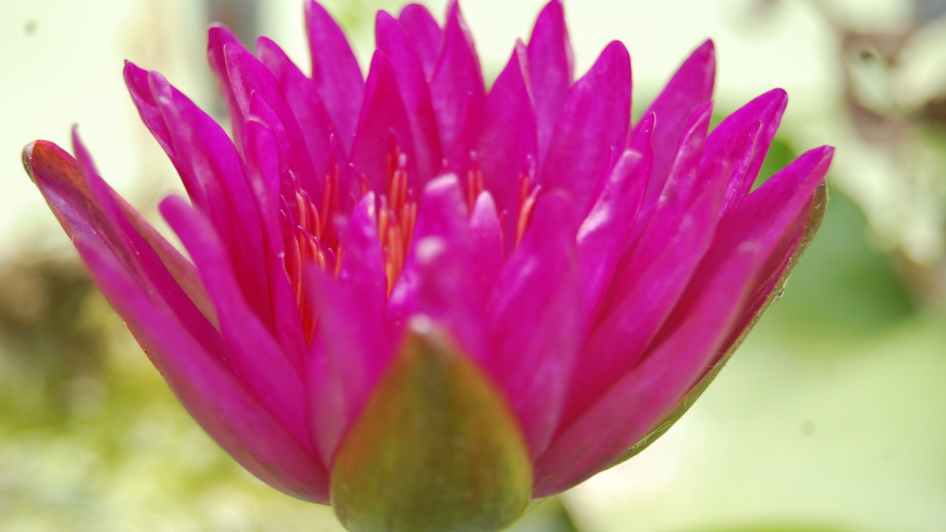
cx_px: 473
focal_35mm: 87
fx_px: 2170
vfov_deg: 14.0
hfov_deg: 24.6
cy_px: 248
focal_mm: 55
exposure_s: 1/125
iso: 200
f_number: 5.6
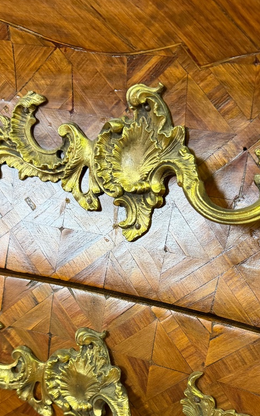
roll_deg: -3.3
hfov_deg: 32.0
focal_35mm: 40
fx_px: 453
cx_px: 140
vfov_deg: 48.0
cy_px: 294
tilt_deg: -26.1
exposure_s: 1/50
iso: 400
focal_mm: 6.76
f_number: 1.78
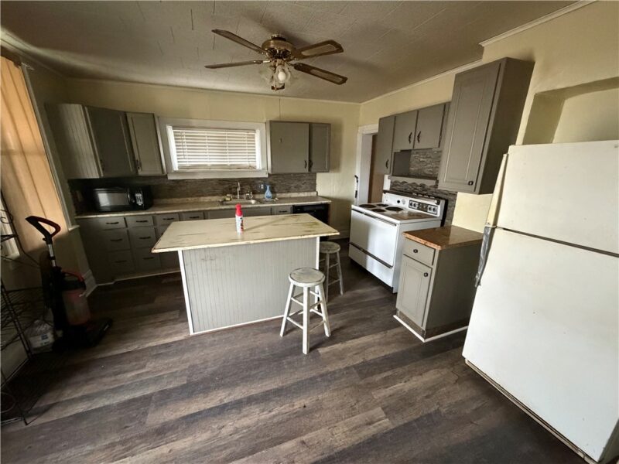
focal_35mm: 14
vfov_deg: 85.7
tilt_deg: -17.3
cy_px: 232
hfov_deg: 102.1
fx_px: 250
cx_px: 310
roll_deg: +0.5
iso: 1250
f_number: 2.2
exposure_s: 1/53
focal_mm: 2.22
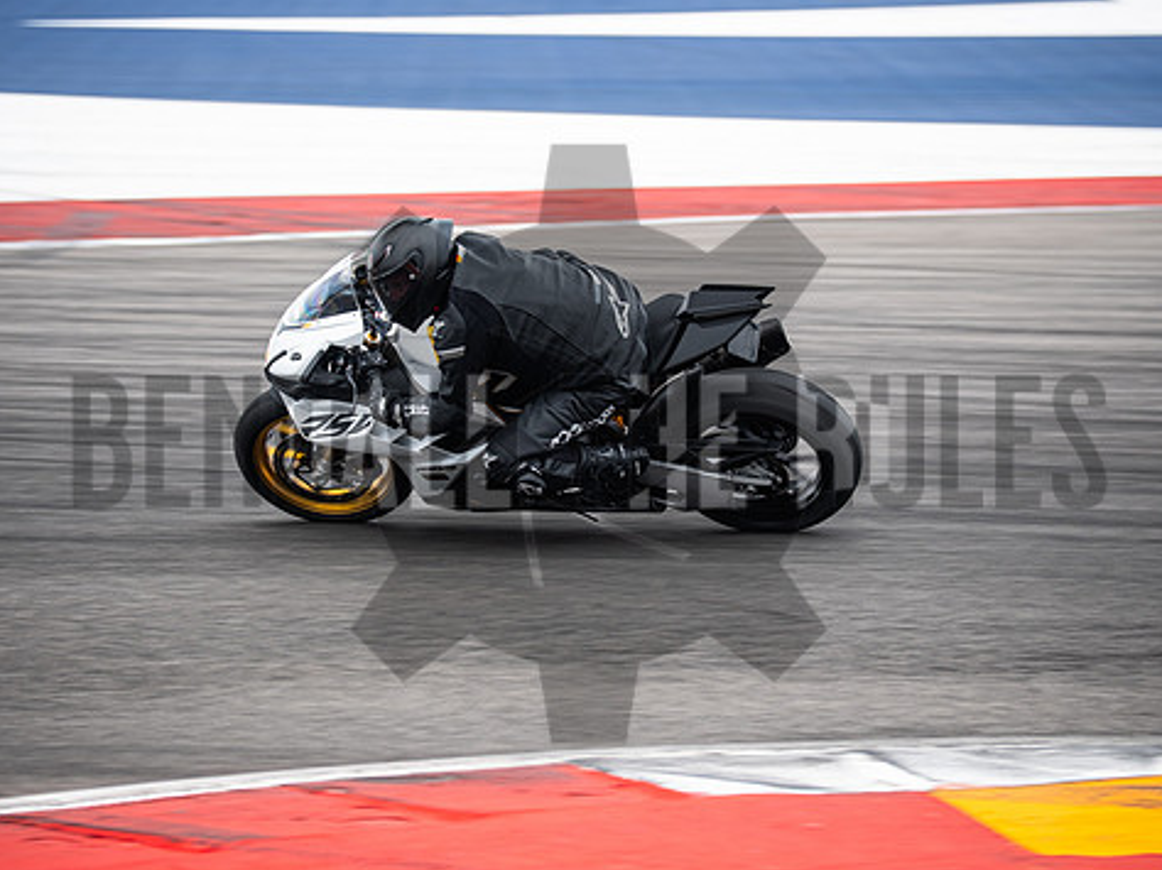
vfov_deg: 6.8
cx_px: 588
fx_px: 7348
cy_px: 445
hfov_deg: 9.0
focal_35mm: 219
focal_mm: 124.3
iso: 160
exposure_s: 1/250
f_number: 3.2
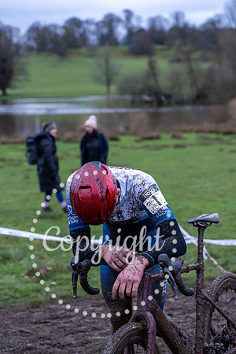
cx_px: 118
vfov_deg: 28.8
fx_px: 688
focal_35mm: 70
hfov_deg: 19.5
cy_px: 177
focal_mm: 70
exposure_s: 1/500
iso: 6400
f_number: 4
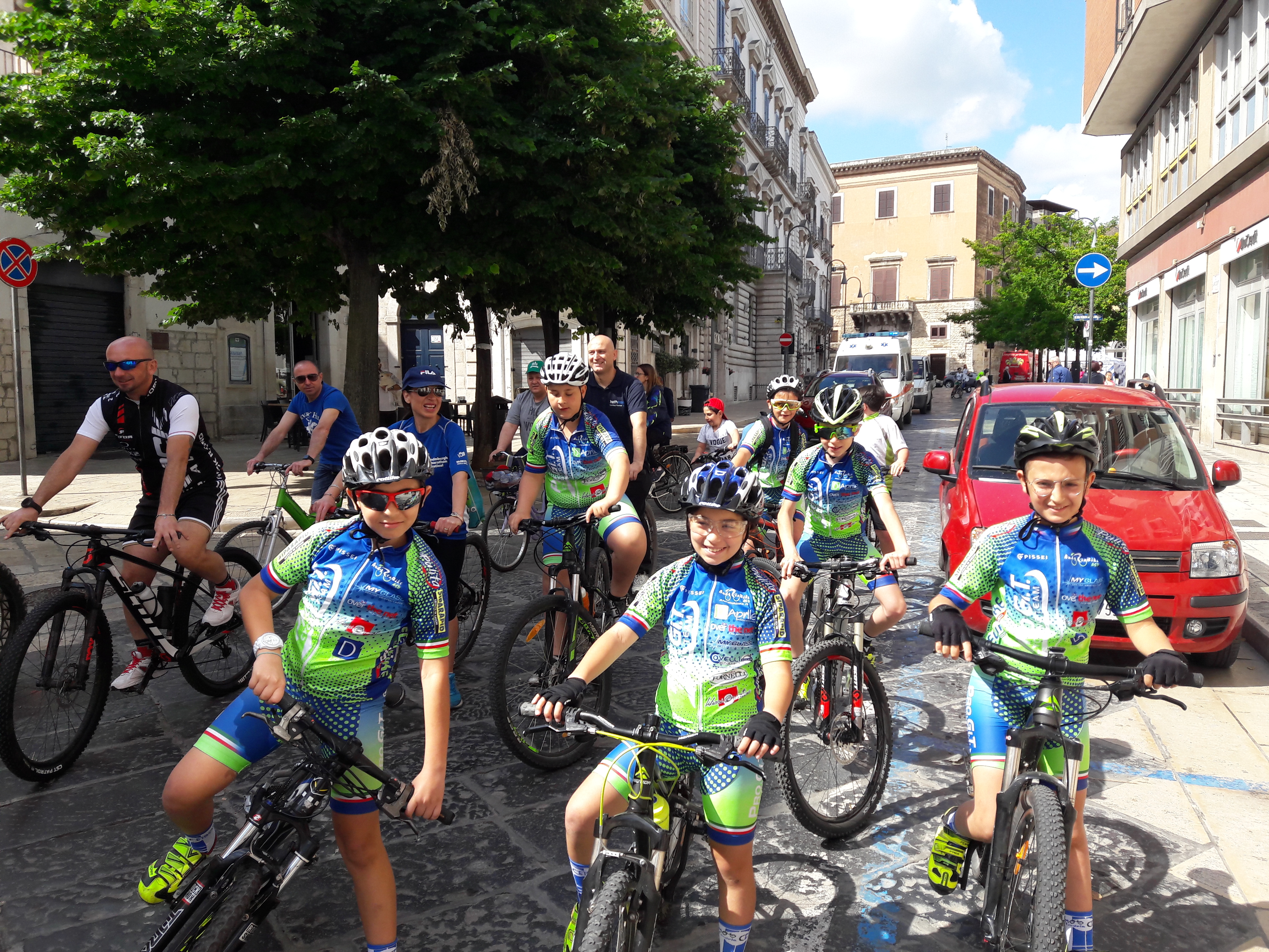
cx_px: 634
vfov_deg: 49.7
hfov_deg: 63.4
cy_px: 476
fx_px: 1026
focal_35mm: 28
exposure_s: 1/927
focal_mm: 3.7
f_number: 1.9
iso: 40
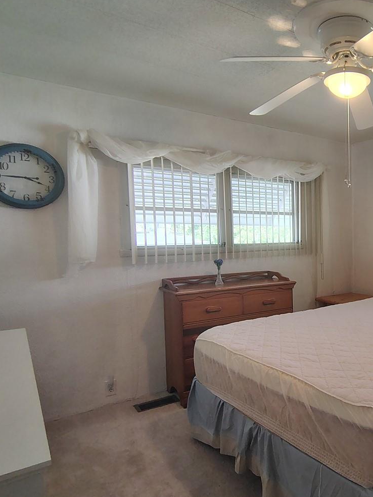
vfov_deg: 67.3
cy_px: 257
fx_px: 374
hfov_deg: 47.6
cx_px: 336
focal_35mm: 26
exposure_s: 1/40
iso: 351
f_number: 2.2
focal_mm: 2.13
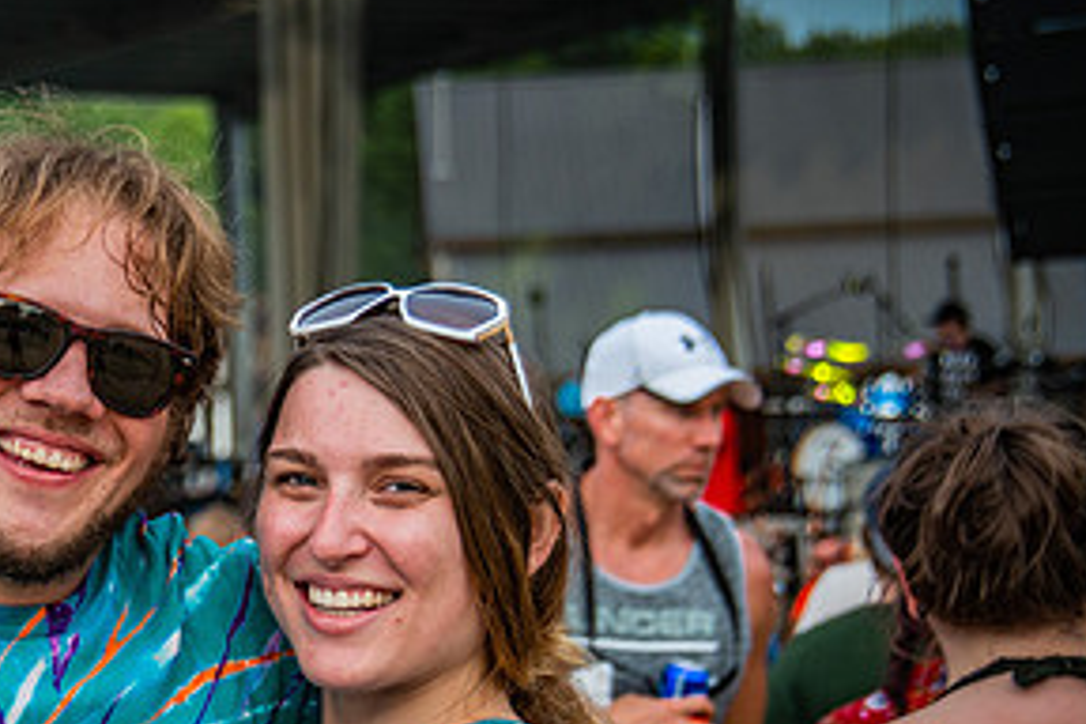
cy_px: 428
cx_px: 83
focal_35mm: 133
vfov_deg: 10.3
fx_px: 4012
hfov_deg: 15.2
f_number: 5
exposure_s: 1/800
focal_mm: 66
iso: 640
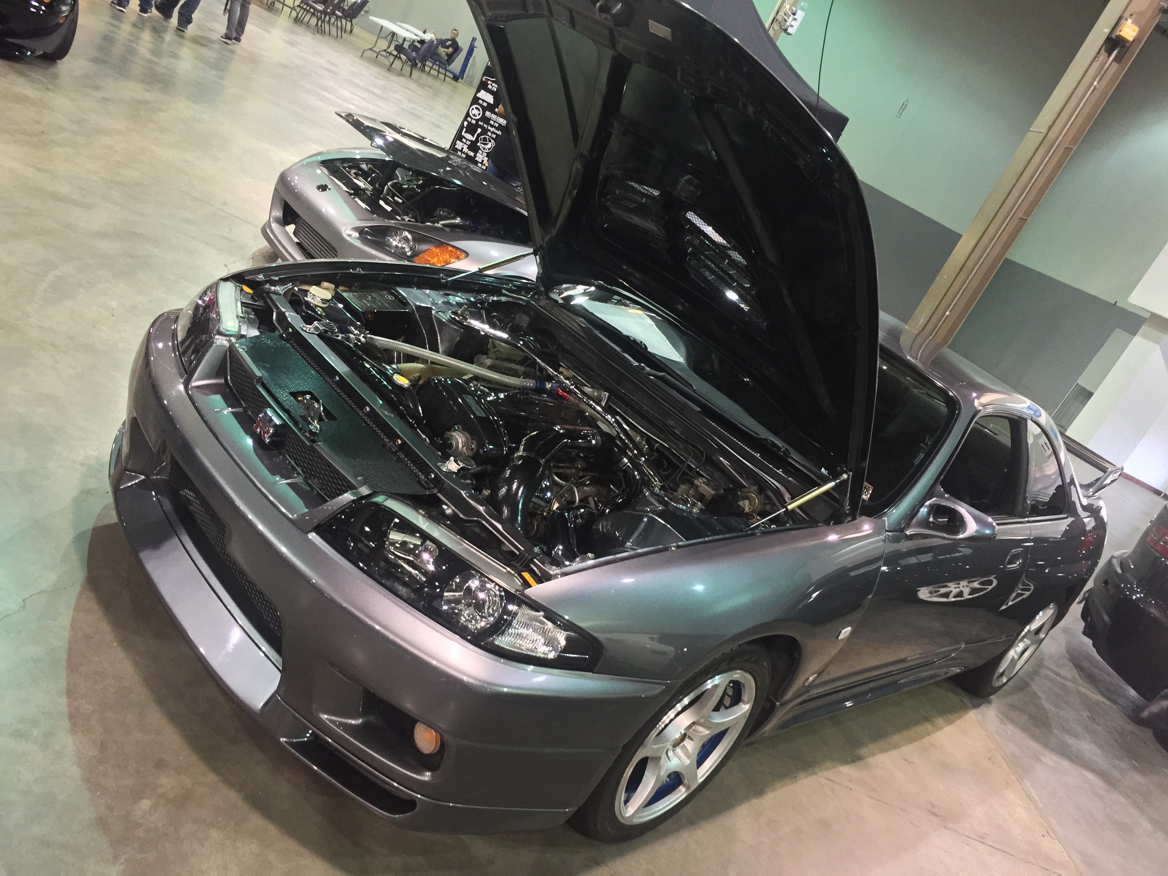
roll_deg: -28.7
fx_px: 979
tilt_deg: -17.9
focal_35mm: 29
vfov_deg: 48.2
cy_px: 438
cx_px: 584
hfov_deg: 61.7
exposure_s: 1/15
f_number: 2.2
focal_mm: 4.15
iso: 250
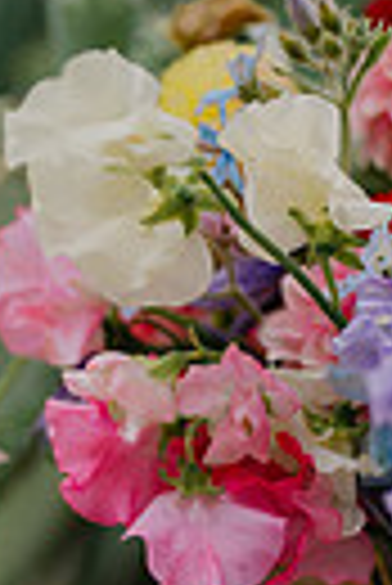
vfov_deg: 11.5
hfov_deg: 7.8
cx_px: -252
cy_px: 765
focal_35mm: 173
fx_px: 2818
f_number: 1.8
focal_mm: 50
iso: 64
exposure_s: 1/3200
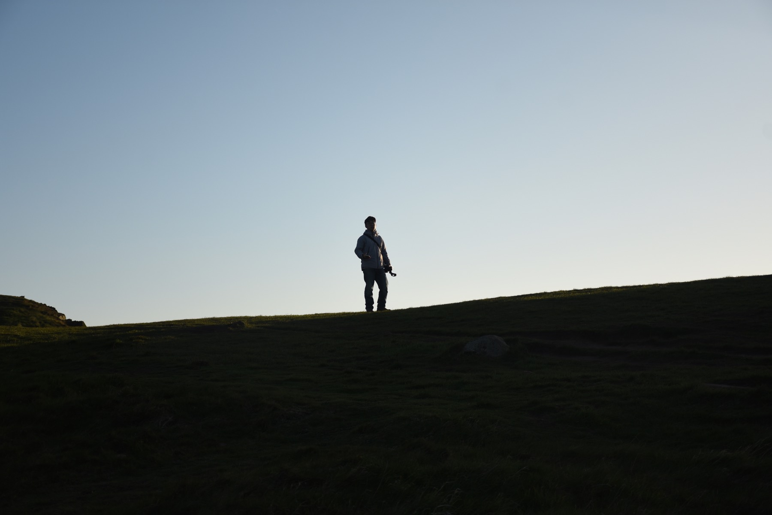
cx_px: 386
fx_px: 1447
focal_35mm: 68
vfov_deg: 20.2
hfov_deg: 29.9
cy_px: 258
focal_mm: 45
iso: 100
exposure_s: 1/800
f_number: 4.5
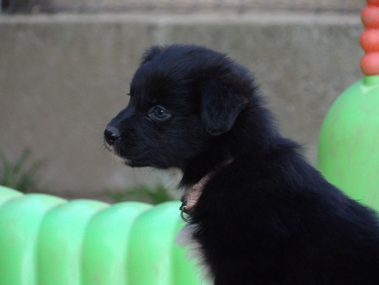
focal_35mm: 512
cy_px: 142
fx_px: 5606
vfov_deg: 2.9
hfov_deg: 3.9
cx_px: 190
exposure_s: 1/500
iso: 800
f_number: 4.1
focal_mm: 91.8
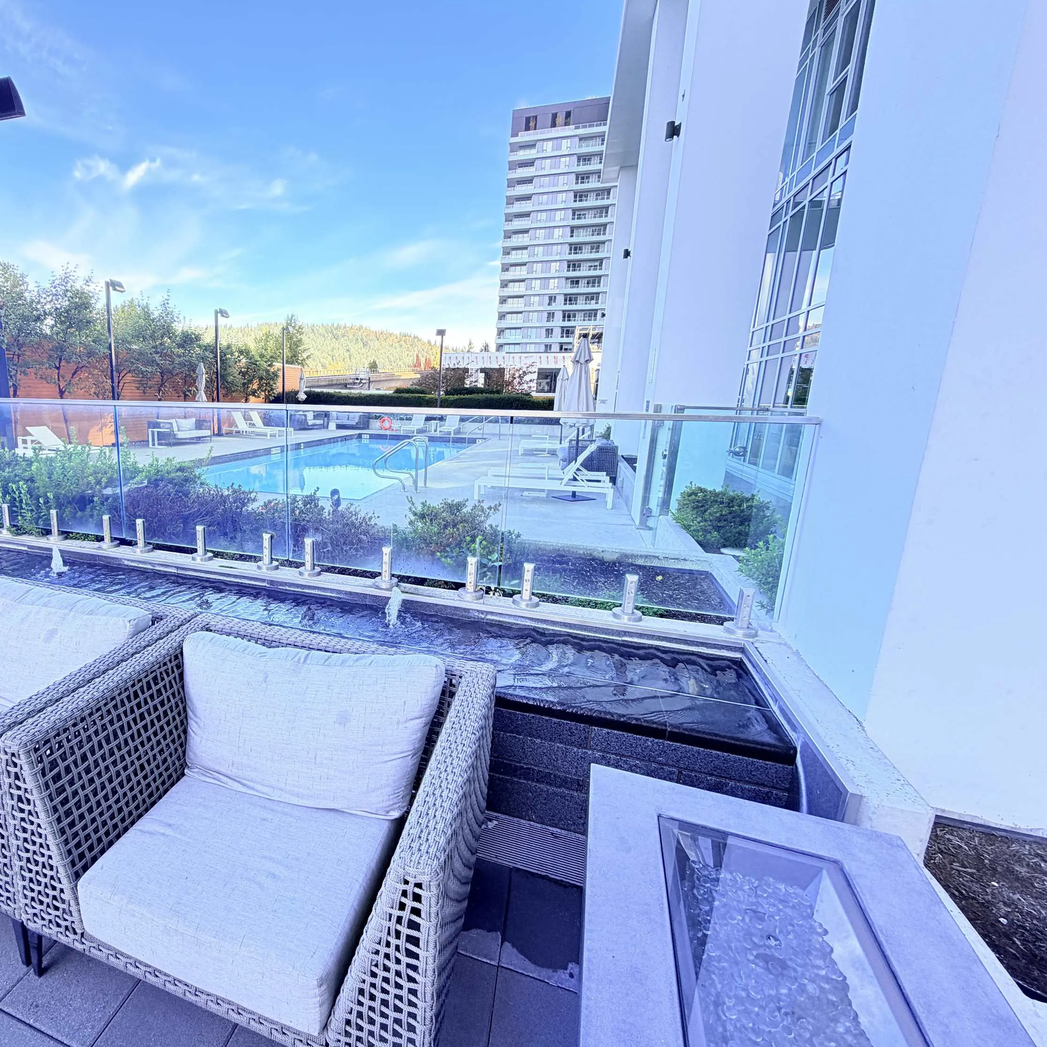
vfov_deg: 84.0
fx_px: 582
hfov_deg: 81.0
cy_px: 521
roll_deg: -0.9
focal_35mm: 17
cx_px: 345
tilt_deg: -12.9
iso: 50
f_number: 2.2
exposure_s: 1/152
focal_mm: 2.22
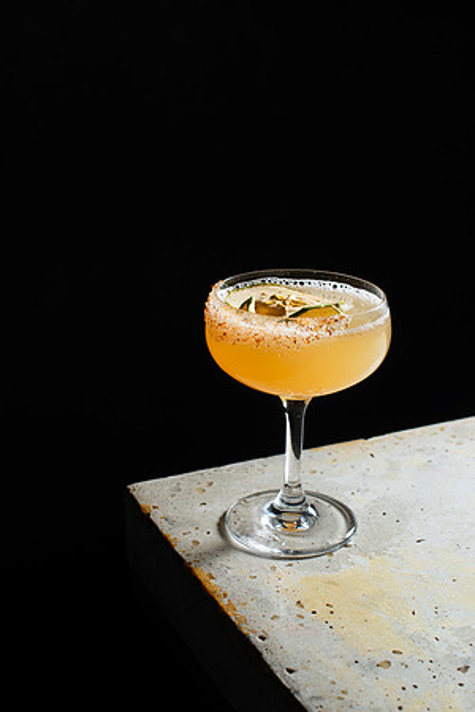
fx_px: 990
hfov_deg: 27.0
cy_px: 356
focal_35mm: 50
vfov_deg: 39.6
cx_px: 238
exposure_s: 1/200
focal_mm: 50
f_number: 8
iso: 200
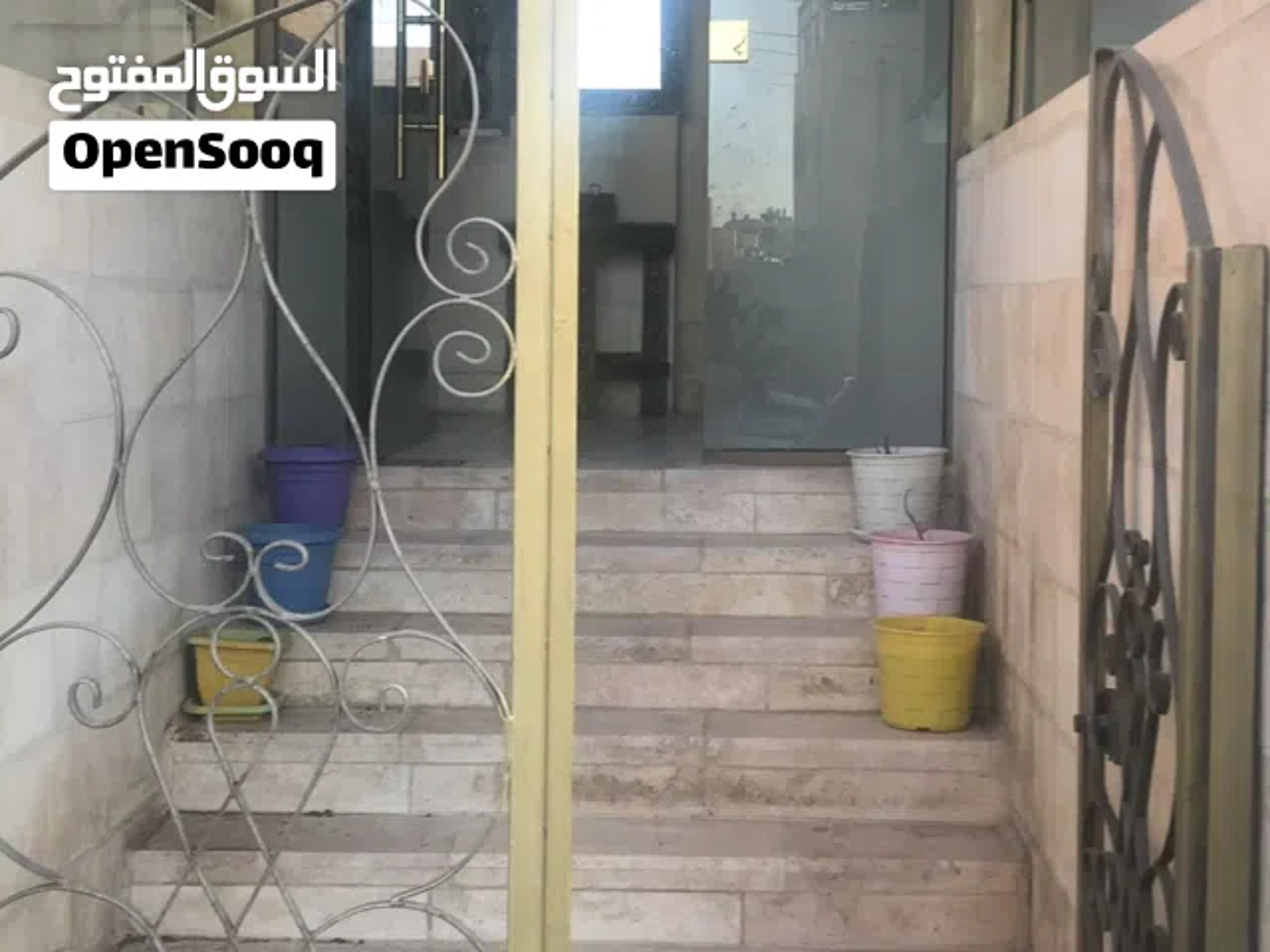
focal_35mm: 28
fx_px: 1027
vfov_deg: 49.7
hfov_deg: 63.4
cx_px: 635
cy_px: 476
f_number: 1.8
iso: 20
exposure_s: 1/123
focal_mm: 3.99
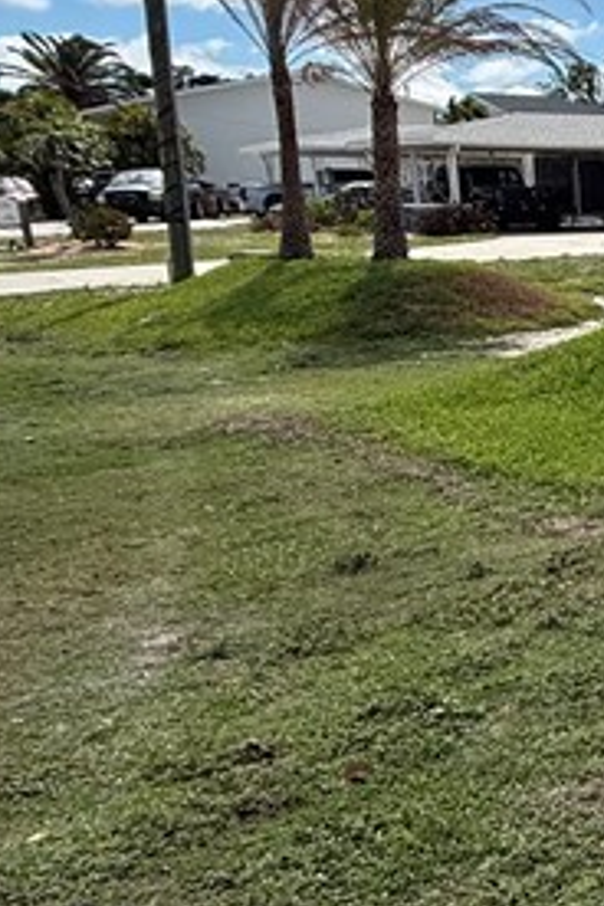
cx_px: 1159
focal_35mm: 54
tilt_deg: -10.7
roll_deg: +0.1
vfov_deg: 36.9
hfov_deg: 18.2
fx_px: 1359
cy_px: 440
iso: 50
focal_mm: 2.22
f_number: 2.2
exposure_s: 1/2506
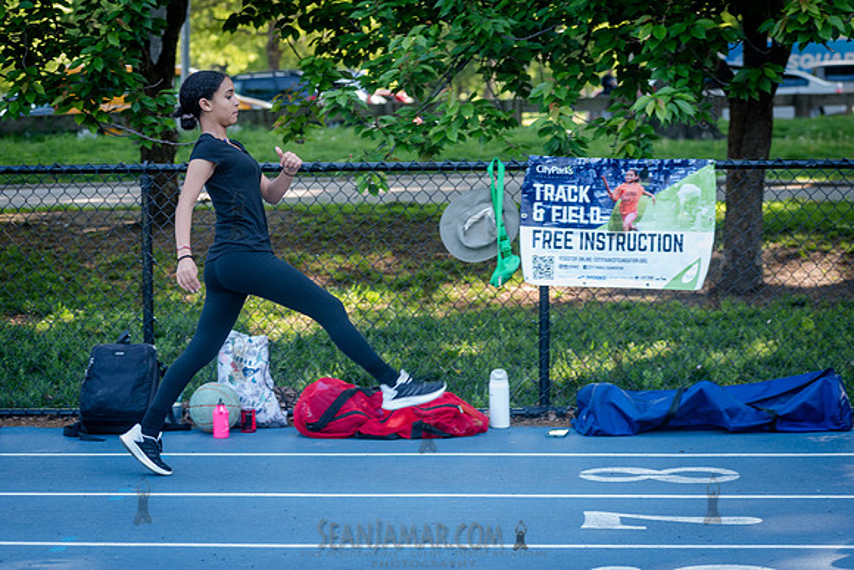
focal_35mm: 99
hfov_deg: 20.5
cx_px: 435
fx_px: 2359
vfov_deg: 13.8
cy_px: 298
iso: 400
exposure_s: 1/200
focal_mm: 92
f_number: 4
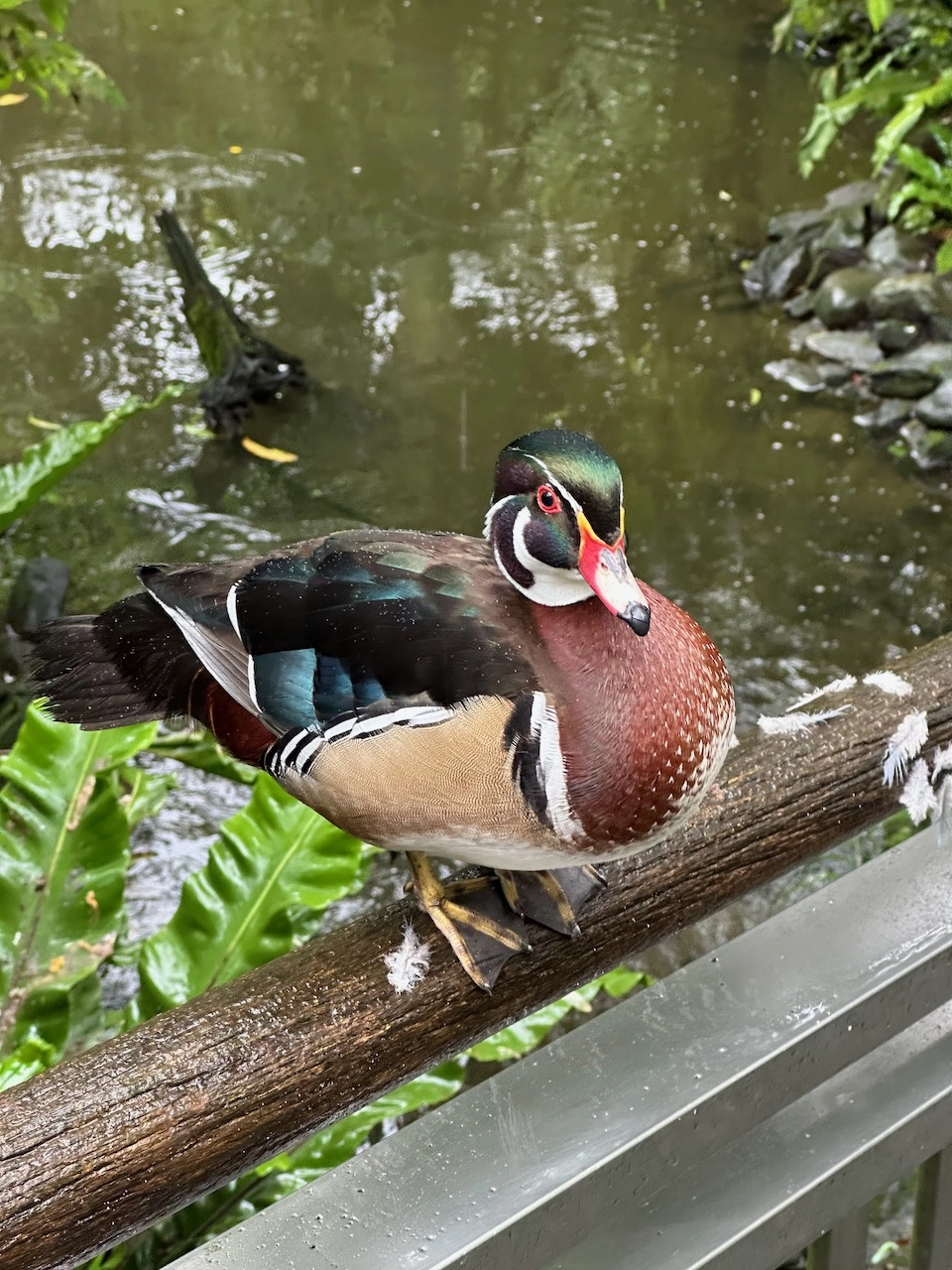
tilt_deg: -29.6
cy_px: 635
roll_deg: -3.3
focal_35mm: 77
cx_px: 476
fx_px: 2824
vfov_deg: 25.3
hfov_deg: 19.1
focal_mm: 9
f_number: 2.8
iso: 250
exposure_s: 1/60
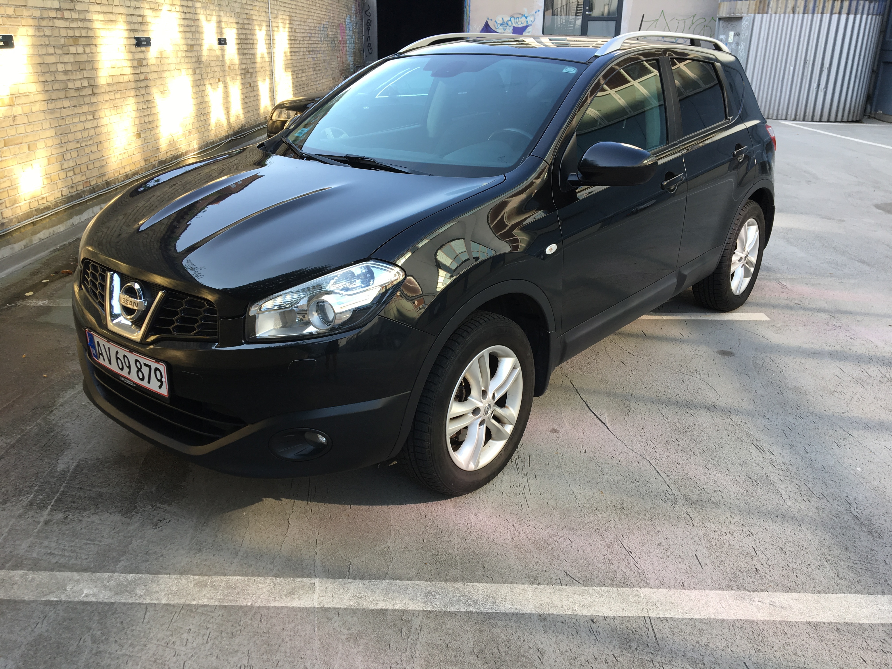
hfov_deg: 61.7
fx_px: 747
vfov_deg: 48.2
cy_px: 334
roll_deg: -0.6
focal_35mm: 29
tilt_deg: -21.6
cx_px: 446
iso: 25
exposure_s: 1/163
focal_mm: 4.15
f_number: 2.2
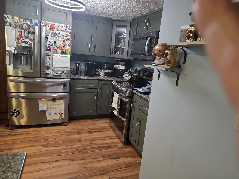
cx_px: 120
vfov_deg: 58.9
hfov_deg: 73.9
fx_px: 159
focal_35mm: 23
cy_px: 90
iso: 400
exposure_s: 1/120
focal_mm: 6.25
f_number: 1.7
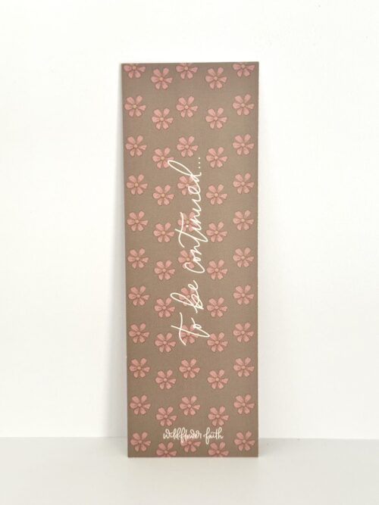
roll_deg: +0.0
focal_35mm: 48
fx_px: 701
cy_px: 252
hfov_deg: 30.3
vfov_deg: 39.7
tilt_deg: -10.7
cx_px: 190
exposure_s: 1/33
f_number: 1.78
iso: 500
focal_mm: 6.86
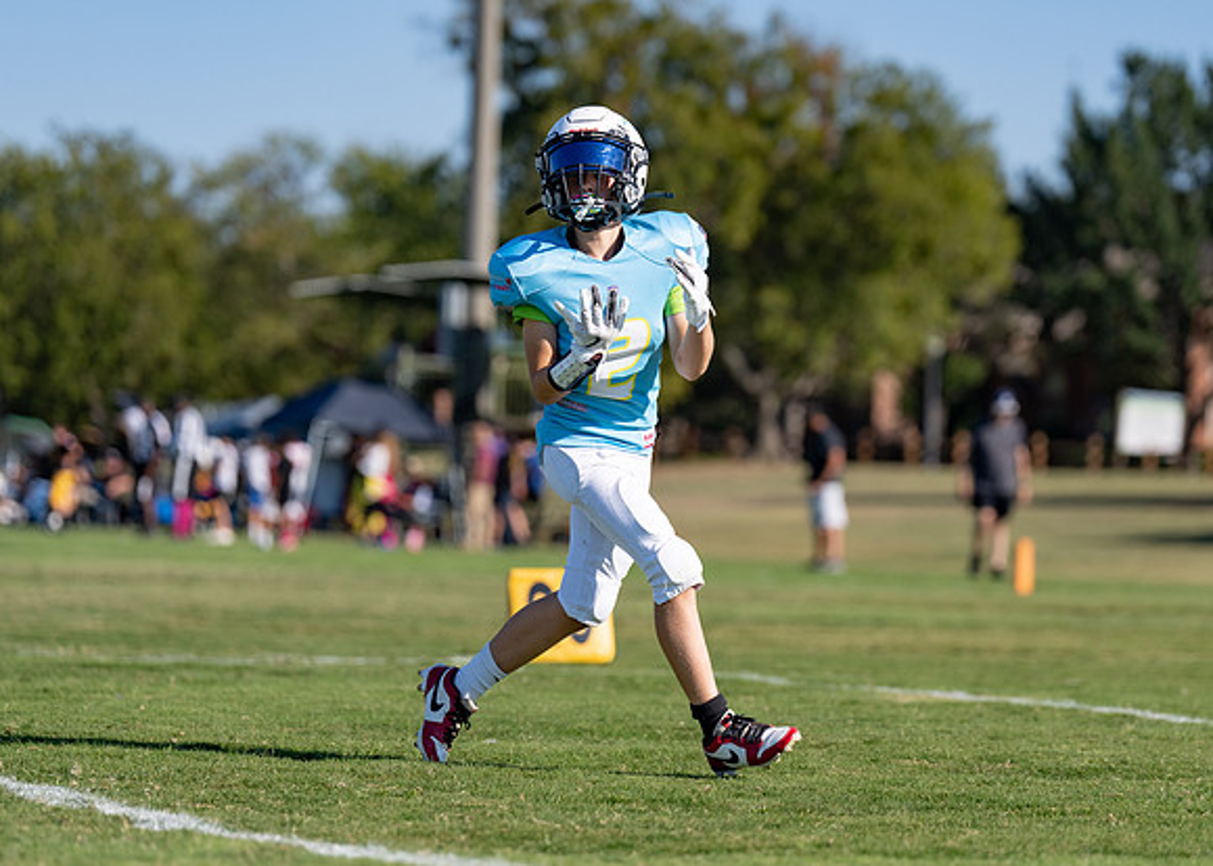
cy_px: 388
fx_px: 6517
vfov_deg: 7.6
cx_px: 694
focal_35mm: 189
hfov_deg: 10.6
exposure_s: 1/4000
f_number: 2.8
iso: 100
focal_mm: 139
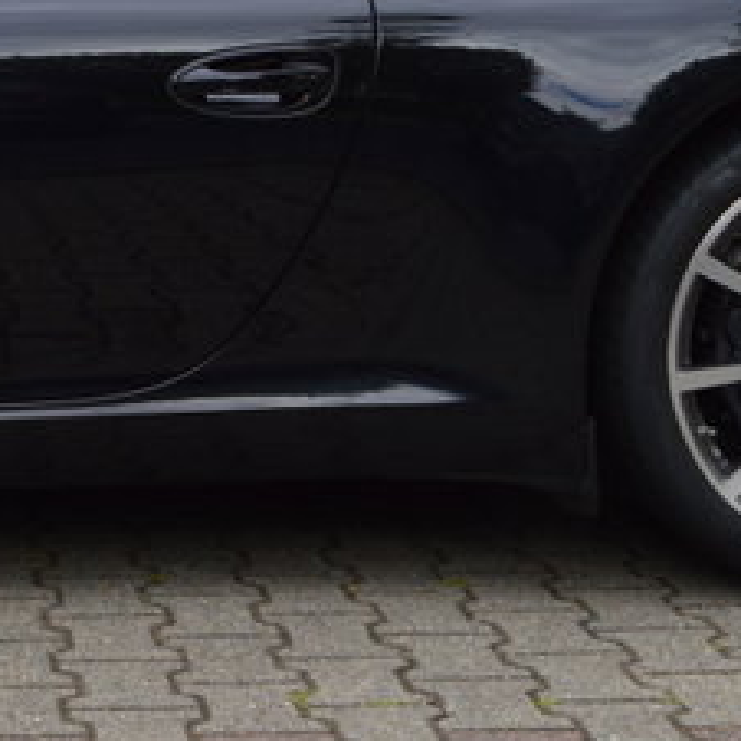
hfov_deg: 16.2
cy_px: -93
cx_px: -111
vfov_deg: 16.2
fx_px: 2519
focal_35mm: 104
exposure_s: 1/200
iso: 100
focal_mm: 18
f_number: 7.1
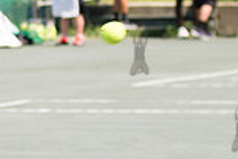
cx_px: -127
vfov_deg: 3.2
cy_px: 101
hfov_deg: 4.8
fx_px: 2832
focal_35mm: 428
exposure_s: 1/800
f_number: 5
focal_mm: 80
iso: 125
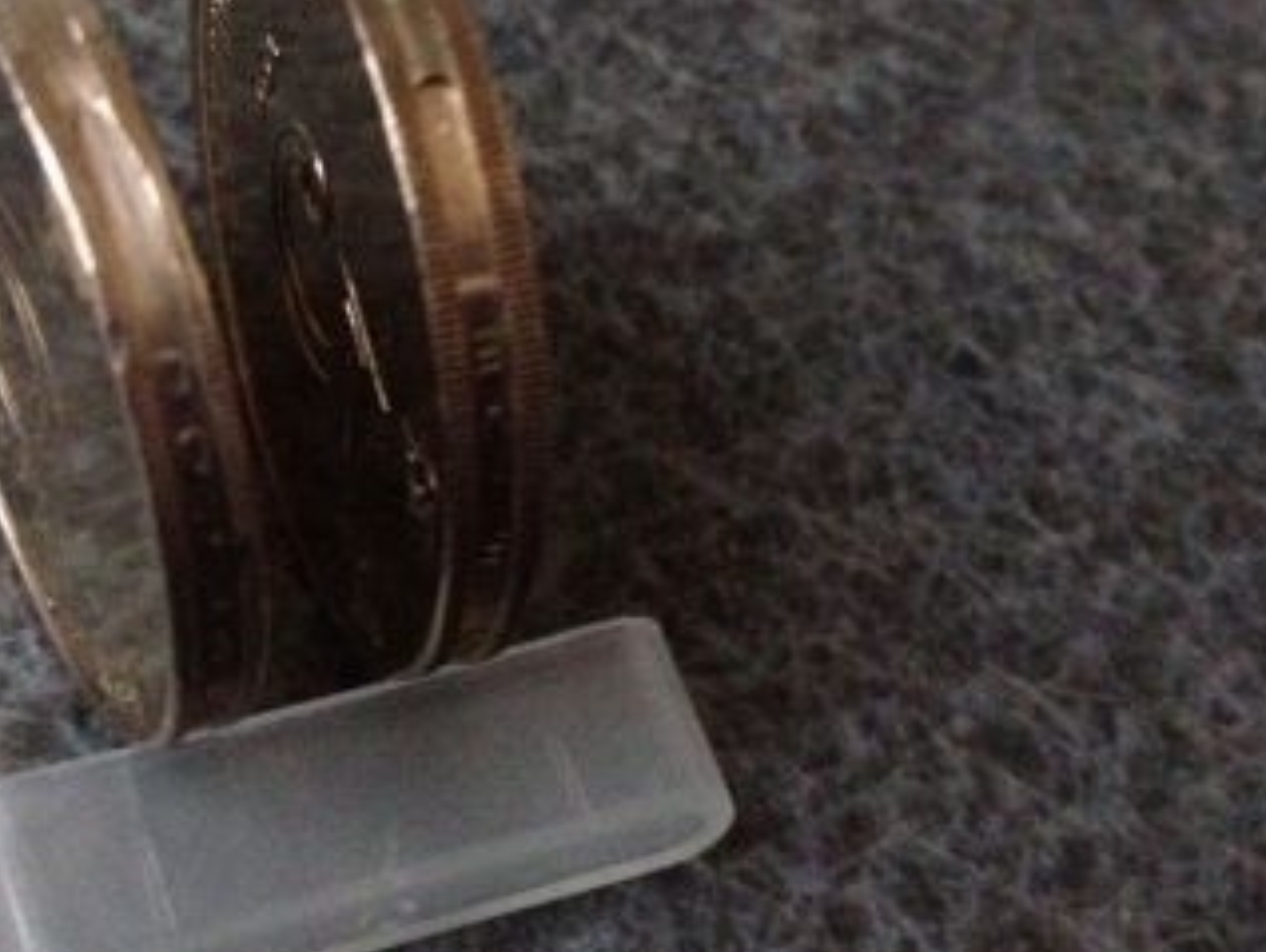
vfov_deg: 22.2
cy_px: 315
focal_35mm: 66
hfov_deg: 29.2
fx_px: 2416
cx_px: 446
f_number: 2.4
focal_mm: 4.28
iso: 800
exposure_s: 1/15
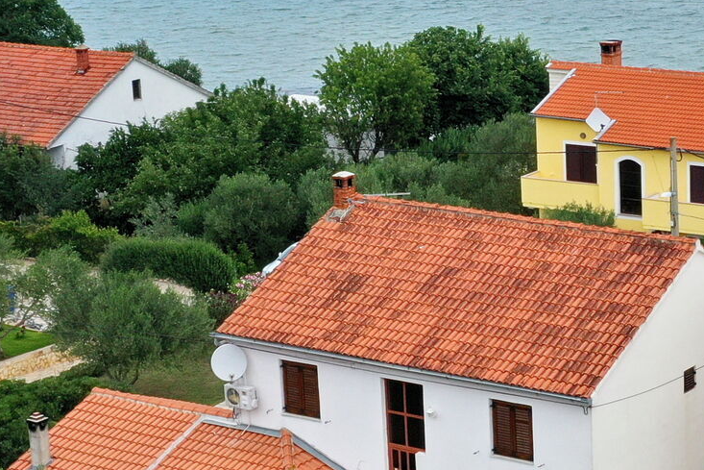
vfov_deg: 12.8
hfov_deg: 18.5
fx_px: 2093
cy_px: 292
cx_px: 740
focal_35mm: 107
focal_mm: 10.26
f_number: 8
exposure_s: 1/240
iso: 100
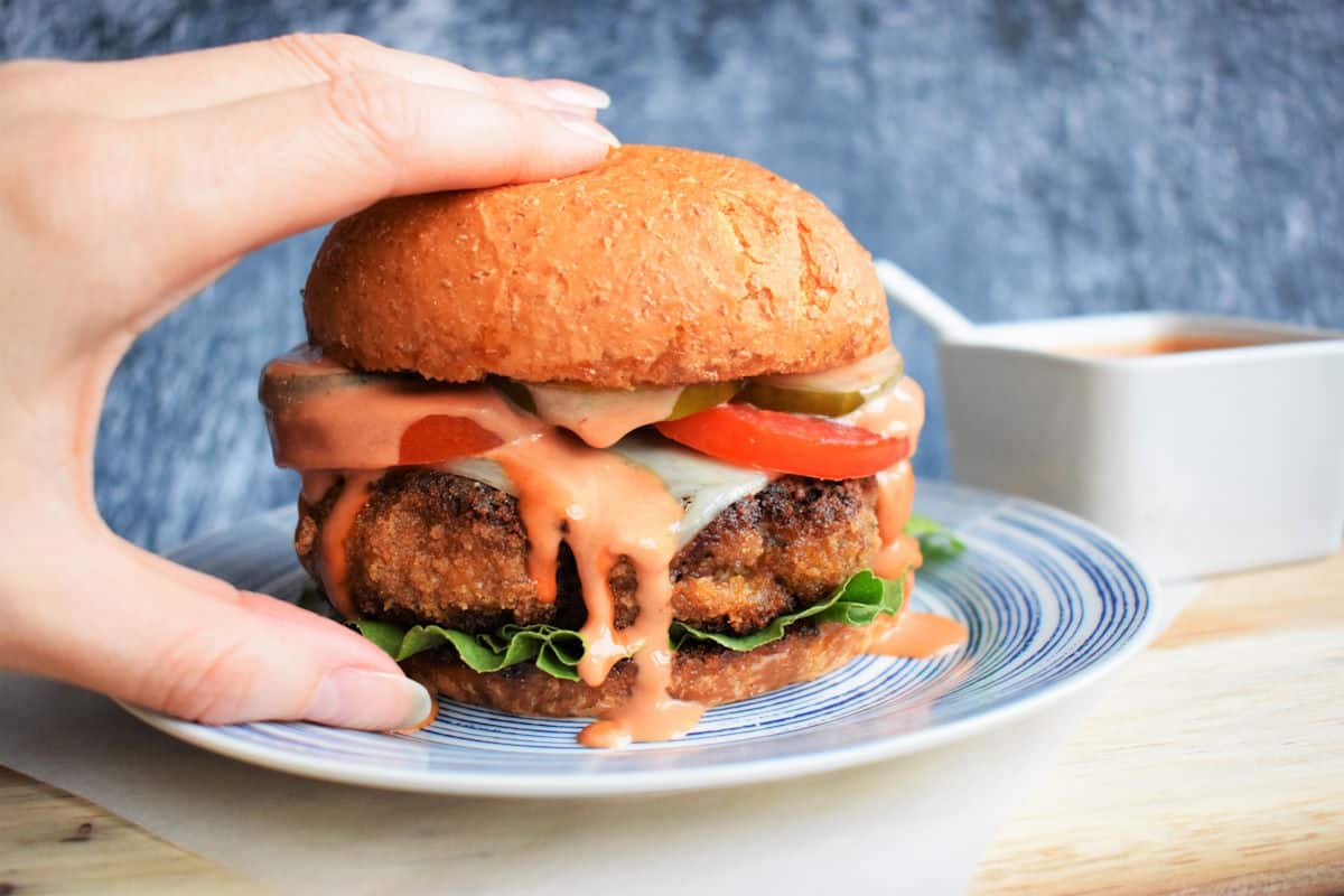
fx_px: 1512
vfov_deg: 33.0
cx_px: 672
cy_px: 448
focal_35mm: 40
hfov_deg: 47.9
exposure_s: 1/100
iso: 3200
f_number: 4
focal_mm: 27
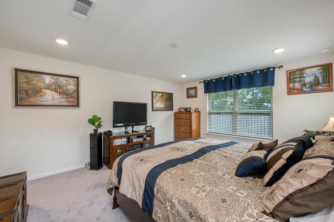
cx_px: 167
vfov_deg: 81.1
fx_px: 130
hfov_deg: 104.3
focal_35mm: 14
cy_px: 111
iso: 320
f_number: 7.1
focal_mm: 14
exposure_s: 1/8
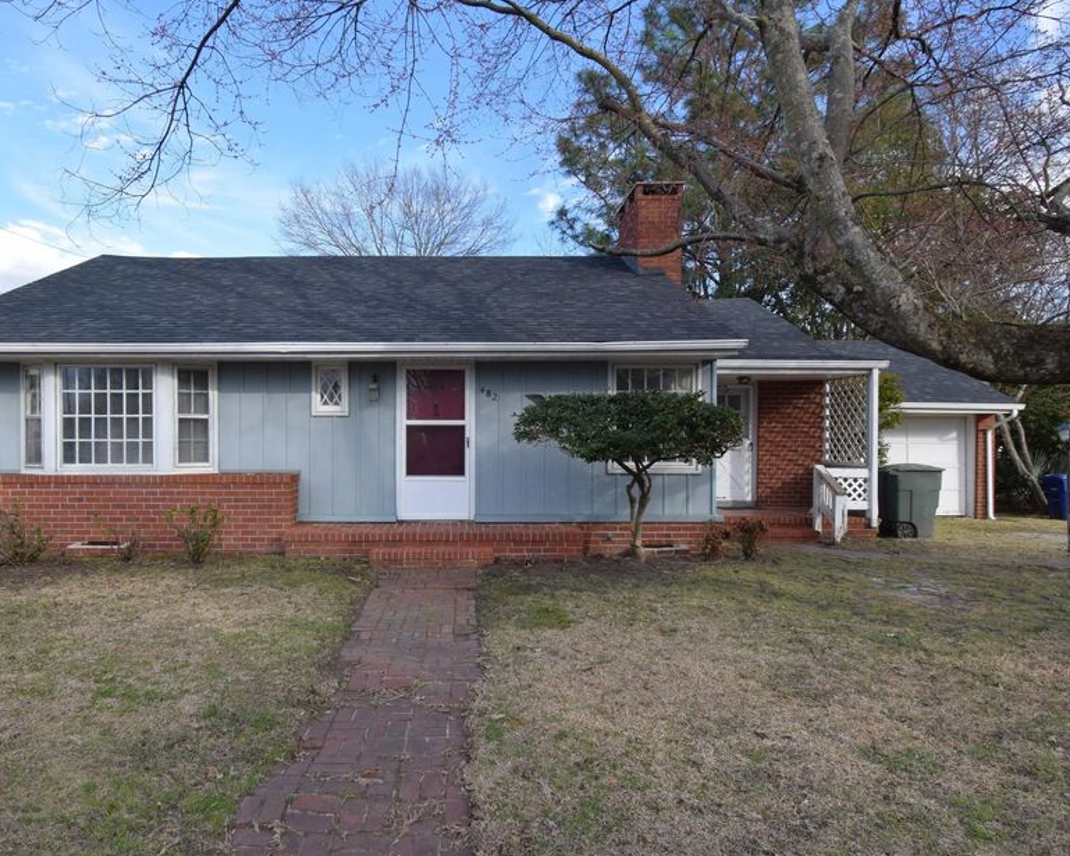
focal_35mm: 20
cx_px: 458
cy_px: 459
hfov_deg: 79.9
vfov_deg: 68.0
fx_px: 633
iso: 280
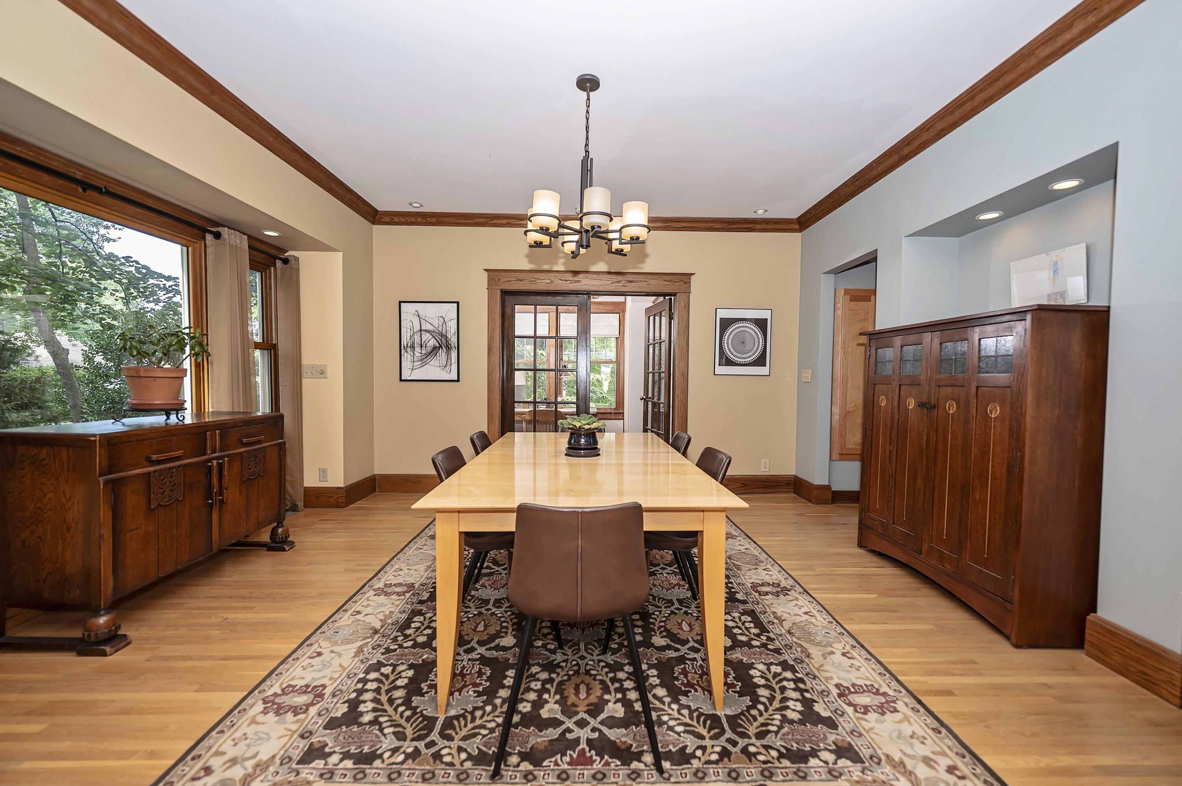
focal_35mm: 14
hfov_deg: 104.3
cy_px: 393
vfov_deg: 81.1
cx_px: 591
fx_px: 459
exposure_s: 1/200
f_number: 2.8
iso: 200
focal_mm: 14
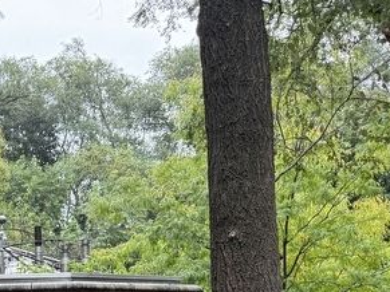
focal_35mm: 66
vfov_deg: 20.9
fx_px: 743
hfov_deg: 25.4
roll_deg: -1.6
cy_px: 336
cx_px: -117
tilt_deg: +2.7
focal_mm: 6.76
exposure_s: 1/126
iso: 100
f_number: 1.78
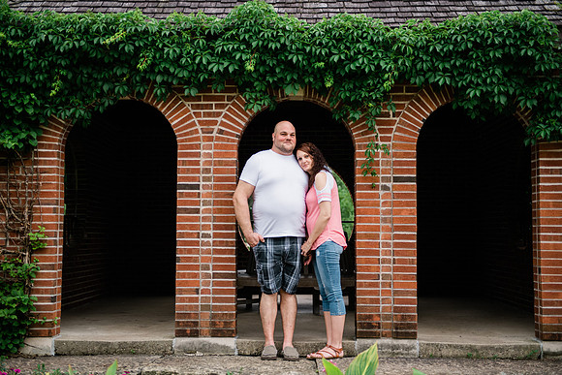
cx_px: 281
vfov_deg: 24.2
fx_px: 874
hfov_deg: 35.6
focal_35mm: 56
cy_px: 188
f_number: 2.8
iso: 200
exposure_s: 1/160
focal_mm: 56
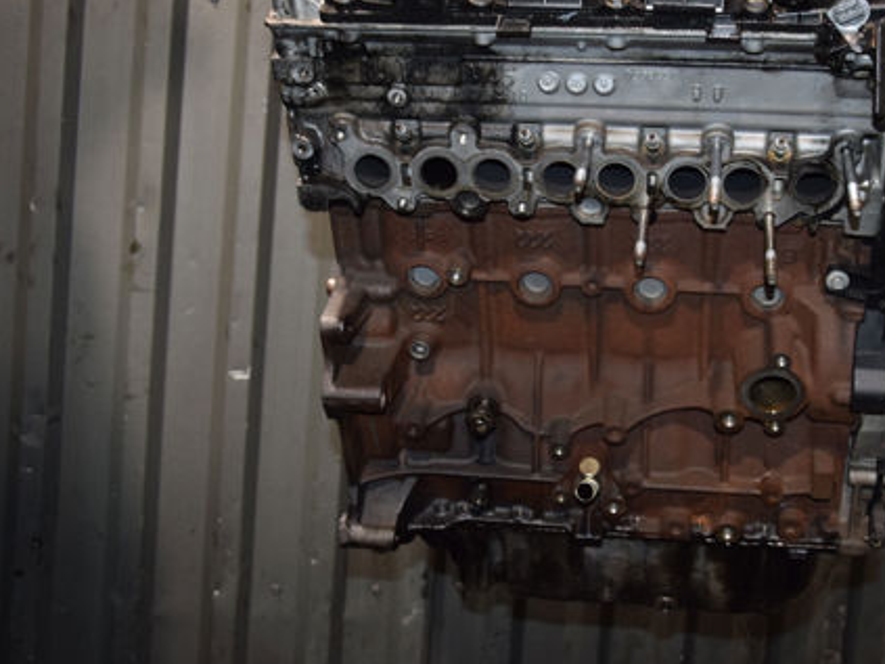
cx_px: 563
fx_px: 1227
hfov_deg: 39.4
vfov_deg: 30.2
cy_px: 274
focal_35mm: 48
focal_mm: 22
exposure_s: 1/60
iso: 800
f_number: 5
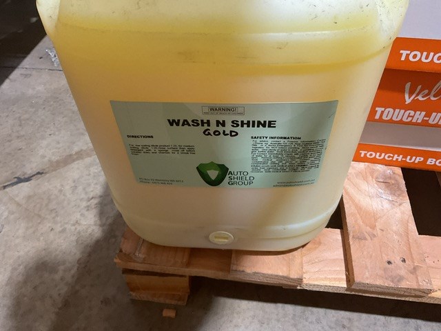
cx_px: 220
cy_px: 166
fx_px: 369
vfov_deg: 48.2
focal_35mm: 29
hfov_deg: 61.7
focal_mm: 3
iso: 160
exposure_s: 1/50
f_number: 1.8
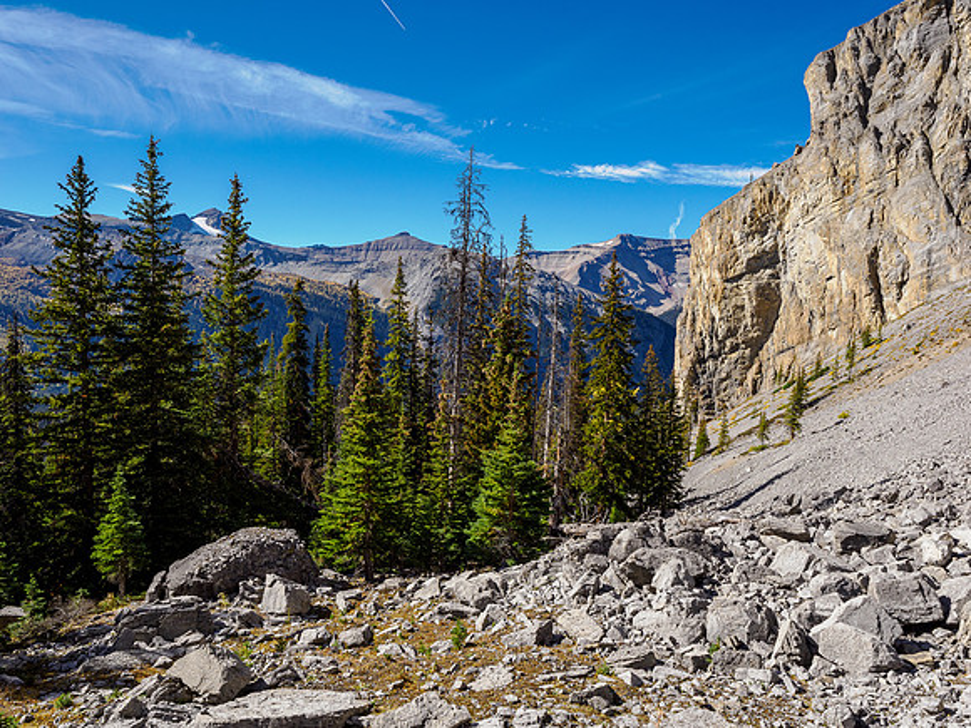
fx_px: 673
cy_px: 364
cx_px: 486
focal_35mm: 24
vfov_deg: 56.8
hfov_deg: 71.6
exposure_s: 1/400
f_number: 8
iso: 200
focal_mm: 12
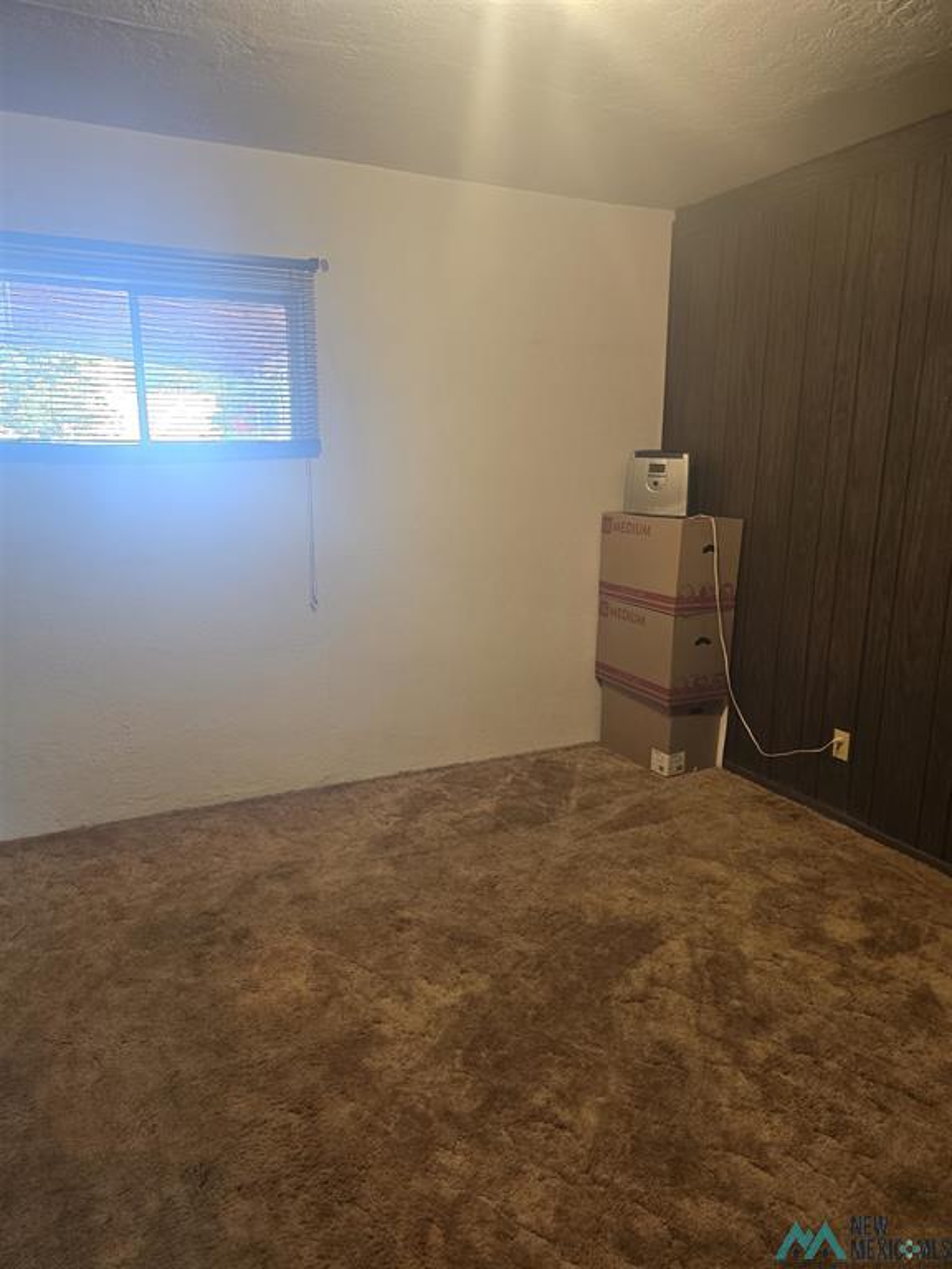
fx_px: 843
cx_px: 476
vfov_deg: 73.9
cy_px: 634
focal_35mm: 23
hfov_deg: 58.9
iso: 200
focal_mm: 6.3
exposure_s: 1/120
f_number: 1.7
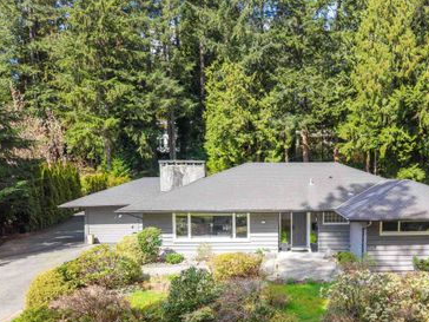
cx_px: 286
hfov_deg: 54.2
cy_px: 219
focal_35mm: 33
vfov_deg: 42.3
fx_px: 409
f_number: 1.8
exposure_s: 1/2000
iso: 290
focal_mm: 8.67
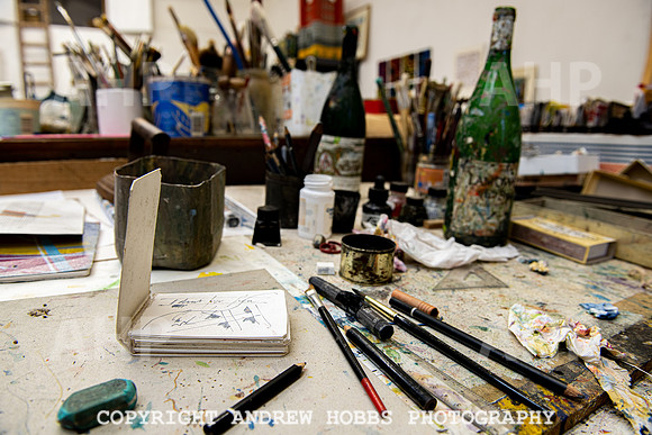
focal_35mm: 24
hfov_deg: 72.7
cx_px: 326
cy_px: 218
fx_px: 443
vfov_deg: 52.3
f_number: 5.6
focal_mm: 24
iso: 64
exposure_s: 1/6
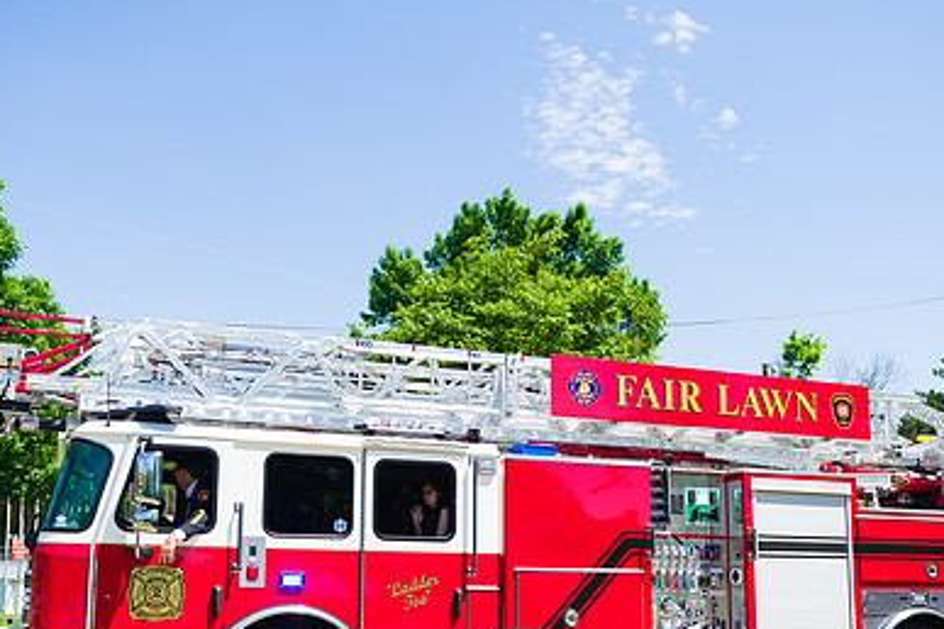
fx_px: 1023
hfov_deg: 49.5
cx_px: 446
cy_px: 455
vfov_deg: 33.7
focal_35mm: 39
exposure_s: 1/1600
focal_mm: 26
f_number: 5
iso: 200
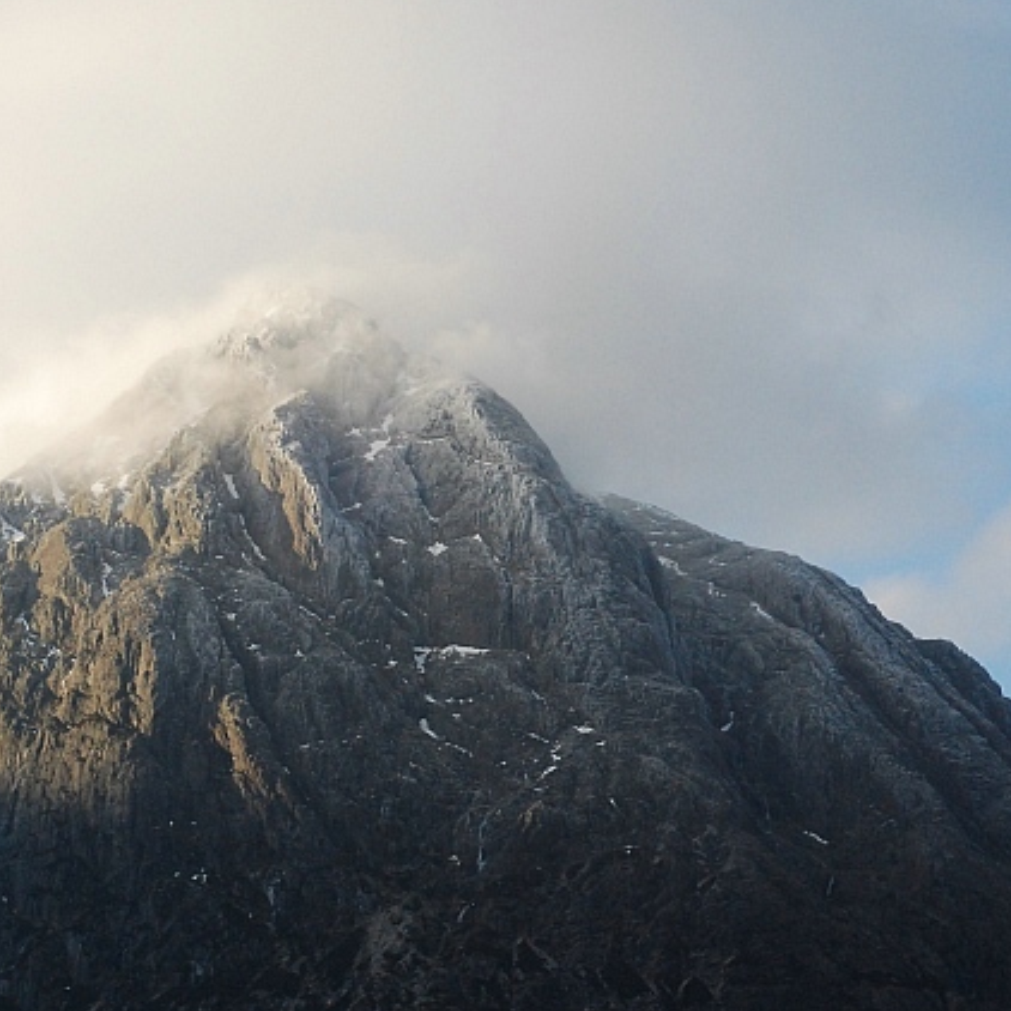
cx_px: 326
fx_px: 3998
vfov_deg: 14.4
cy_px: 455
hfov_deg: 14.4
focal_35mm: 121
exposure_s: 1/500
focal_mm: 50
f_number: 11
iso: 800
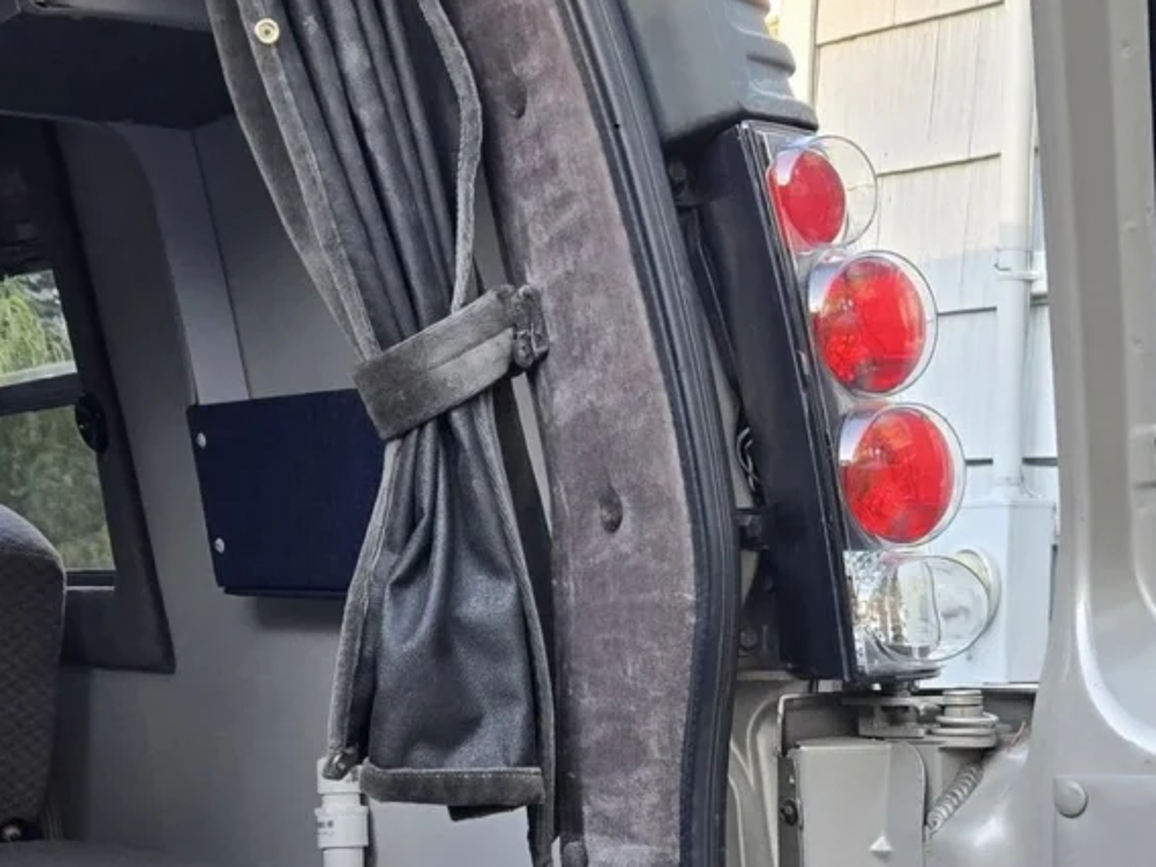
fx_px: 2705
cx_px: 672
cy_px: 792
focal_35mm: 81
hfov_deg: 24.1
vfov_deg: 17.9
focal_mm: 5.4
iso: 100
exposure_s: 1/180
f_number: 1.8
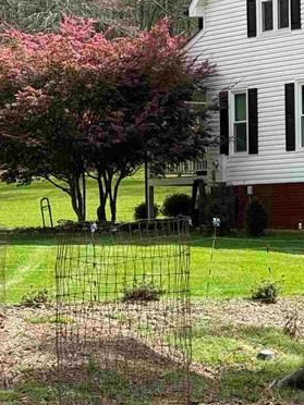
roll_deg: +2.3
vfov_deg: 14.9
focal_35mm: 132
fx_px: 1546
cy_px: 213
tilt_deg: +0.1
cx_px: 430
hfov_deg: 10.9
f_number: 1.78
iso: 80
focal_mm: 6.76
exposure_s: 1/2762
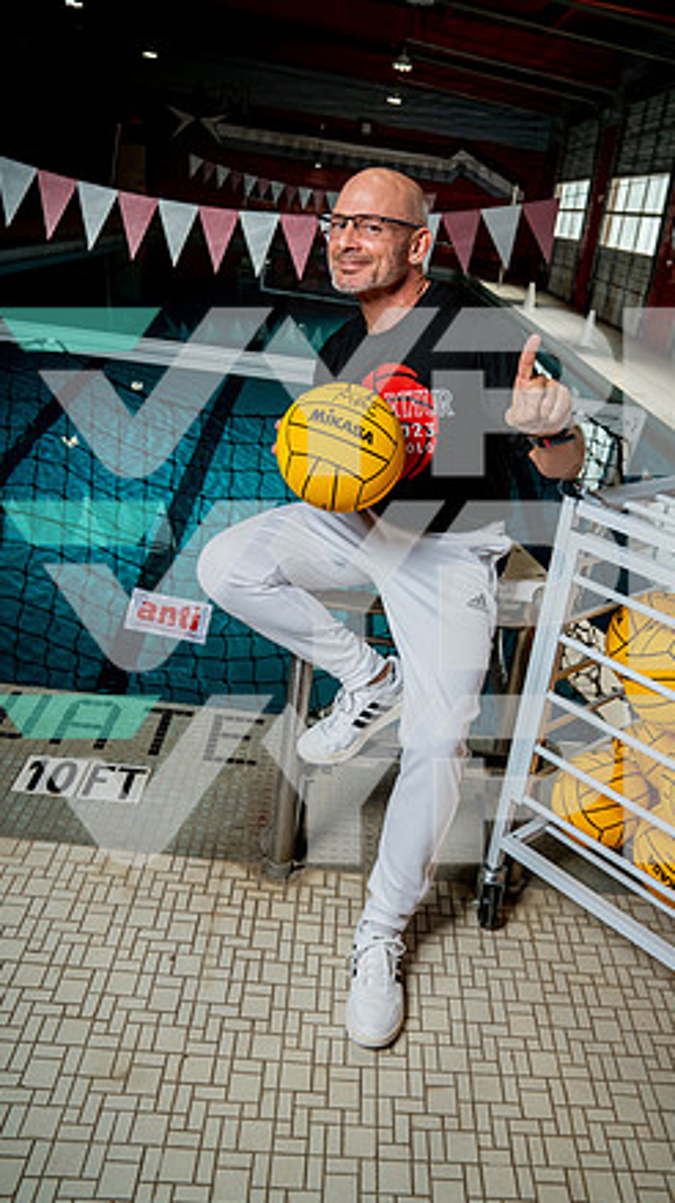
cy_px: 588
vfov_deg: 67.9
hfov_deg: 41.3
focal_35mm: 28
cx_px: 406
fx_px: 892
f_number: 6.3
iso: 100
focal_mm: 26
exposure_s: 1/250
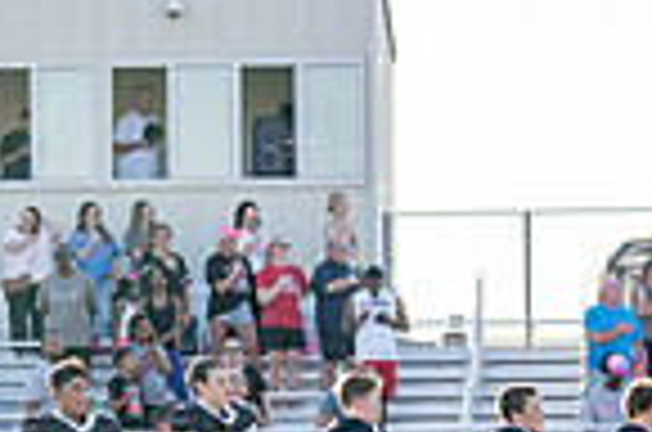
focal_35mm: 285
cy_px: 574
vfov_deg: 4.8
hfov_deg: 7.2
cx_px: 625
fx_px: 5150
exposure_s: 1/640
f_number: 2.8
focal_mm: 70
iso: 100
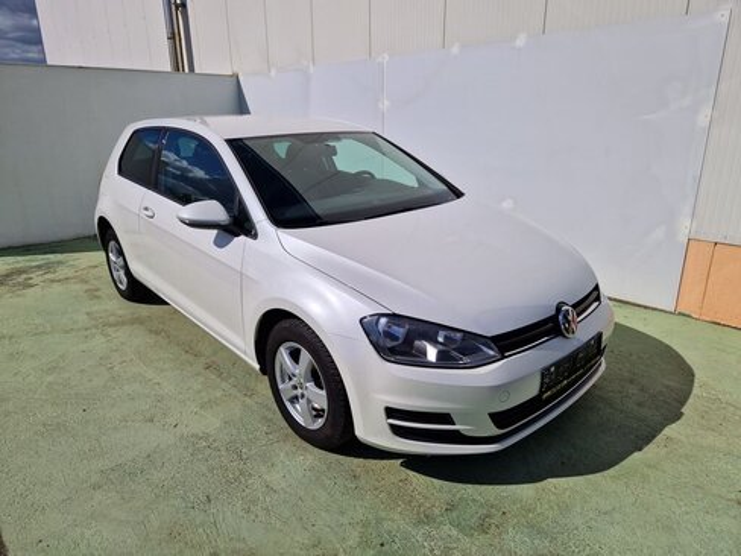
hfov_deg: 73.9
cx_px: 370
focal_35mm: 23
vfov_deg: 58.9
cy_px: 278
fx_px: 492
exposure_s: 1/5680
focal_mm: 5.4
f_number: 1.8
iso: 50
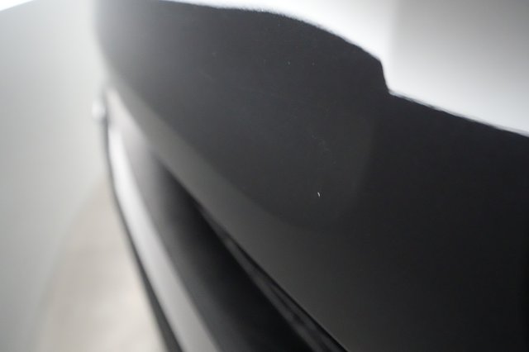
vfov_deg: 46.4
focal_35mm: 28
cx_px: 264
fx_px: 411
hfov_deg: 65.5
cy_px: 176
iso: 20000
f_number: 5
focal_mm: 28
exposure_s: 1/200
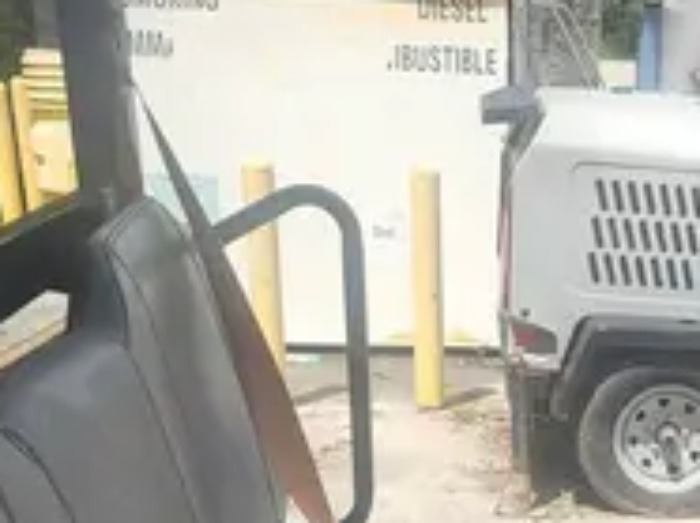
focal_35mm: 77
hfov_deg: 24.3
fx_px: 1555
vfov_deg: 17.7
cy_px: 709
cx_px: 681
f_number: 1.8
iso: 40
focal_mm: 5.4
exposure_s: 1/1441
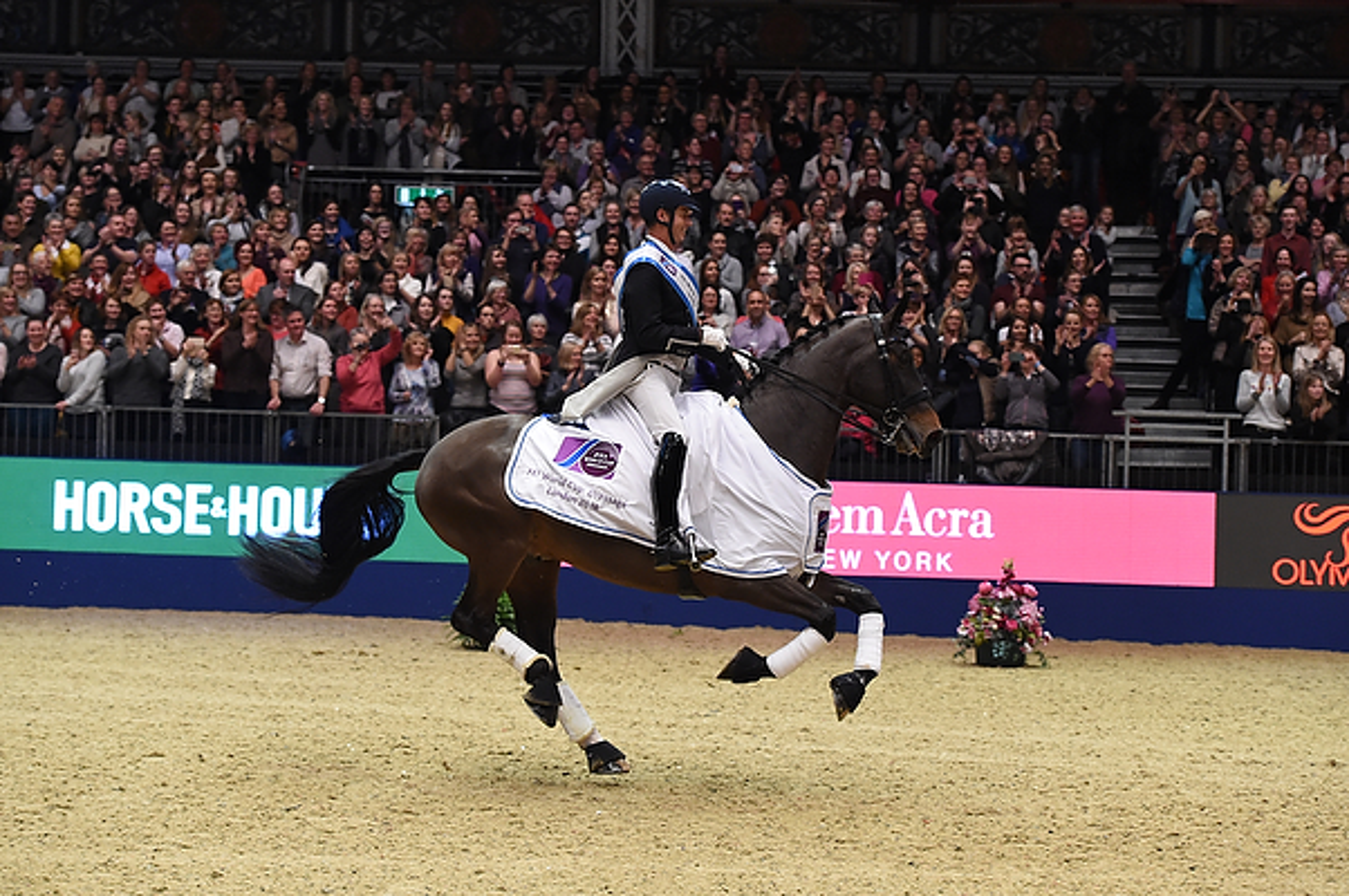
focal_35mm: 90
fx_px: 3369
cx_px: 674
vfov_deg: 15.2
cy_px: 448
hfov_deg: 22.6
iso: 6400
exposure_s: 1/800
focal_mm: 90
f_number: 4.5
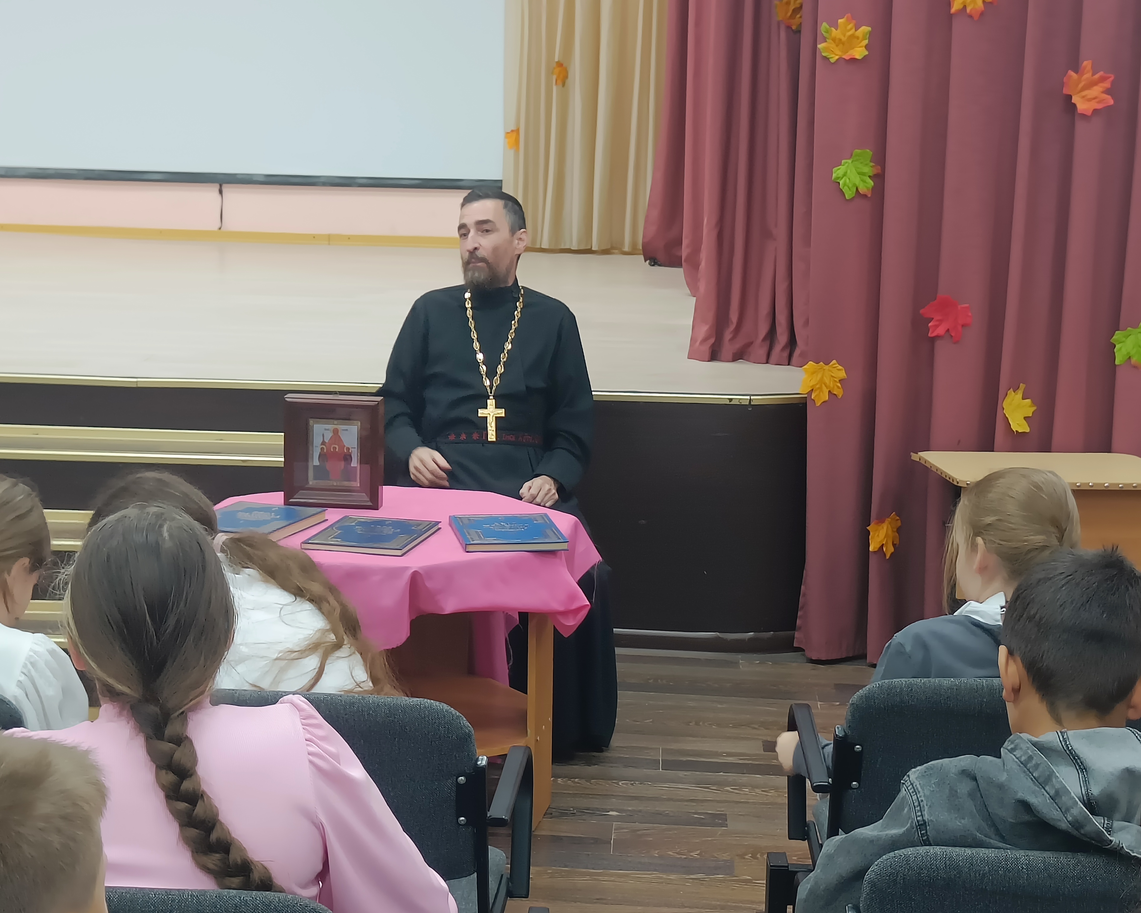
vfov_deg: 23.1
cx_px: 542
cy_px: 458
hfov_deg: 28.7
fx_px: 2229
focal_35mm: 66
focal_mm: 5.59
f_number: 1.8
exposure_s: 1/50
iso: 250
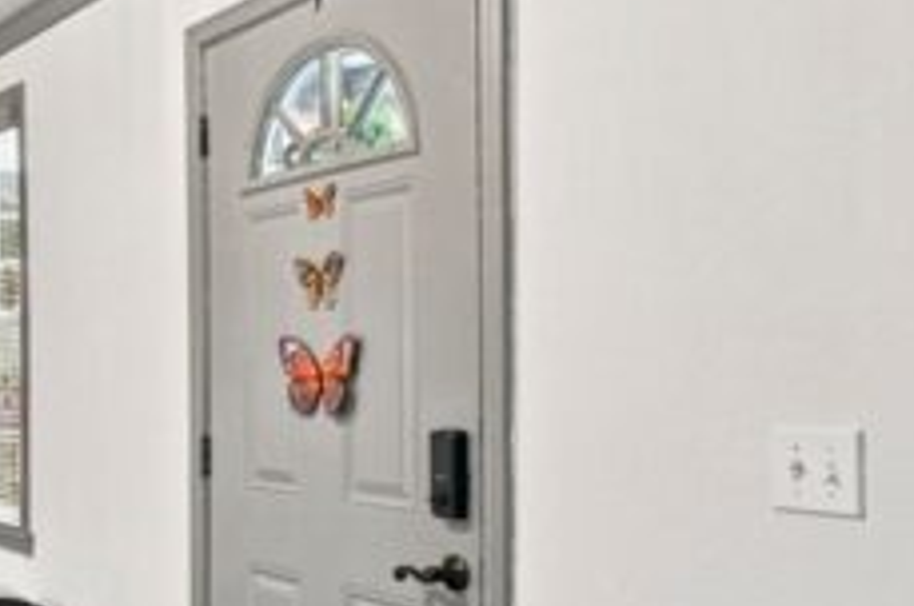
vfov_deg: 27.4
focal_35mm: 49
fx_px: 1242
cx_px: -204
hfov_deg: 32.7
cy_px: 357
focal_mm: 14
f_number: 7.1
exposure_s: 1/200
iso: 800
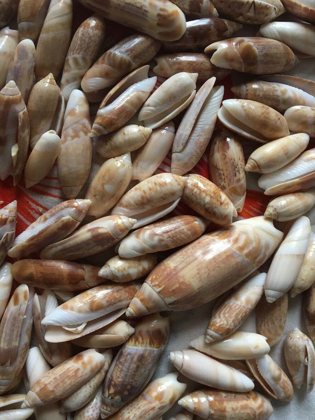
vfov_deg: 61.7
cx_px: 158
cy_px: 210
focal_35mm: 29
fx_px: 352
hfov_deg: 48.2
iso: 50
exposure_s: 1/33
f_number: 2.2
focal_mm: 4.15
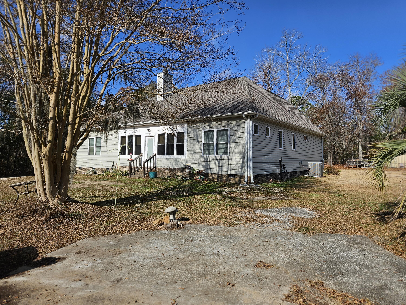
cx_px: 203
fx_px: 270
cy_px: 152
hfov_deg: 73.9
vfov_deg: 58.9
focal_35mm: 23
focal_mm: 5.4
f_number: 1.8
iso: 25
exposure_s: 1/2365
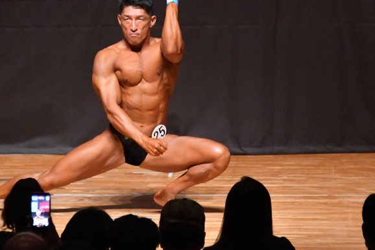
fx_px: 4404
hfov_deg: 4.9
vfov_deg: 3.2
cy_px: 87
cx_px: 163
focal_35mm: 423
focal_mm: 210
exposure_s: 1/400
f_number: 5.6
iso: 12800
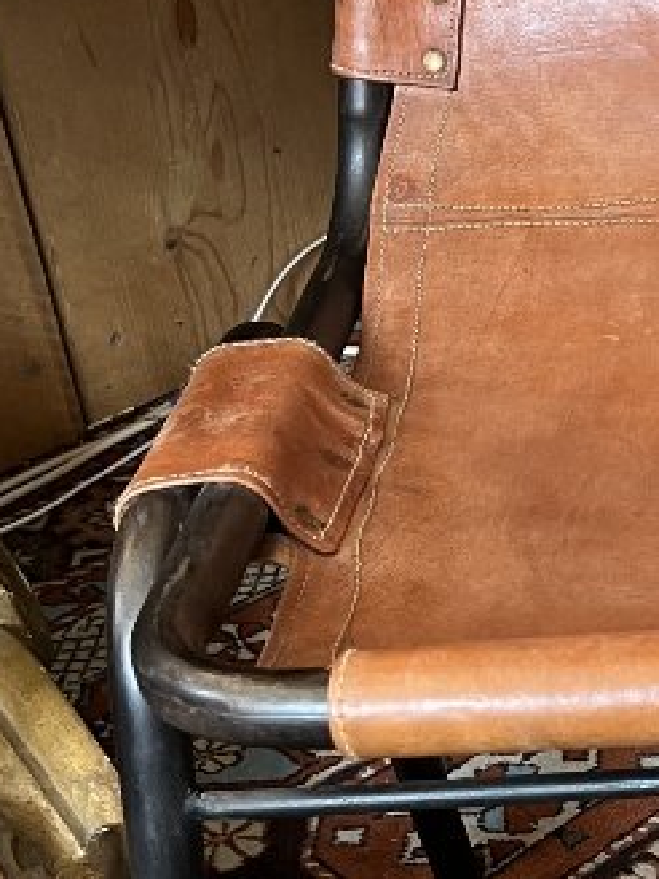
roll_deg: +2.3
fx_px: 2411
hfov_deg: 14.2
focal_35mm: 95
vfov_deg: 20.7
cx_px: 1096
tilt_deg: -28.7
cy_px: 431
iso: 160
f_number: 1.5
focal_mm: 5.7
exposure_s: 1/50
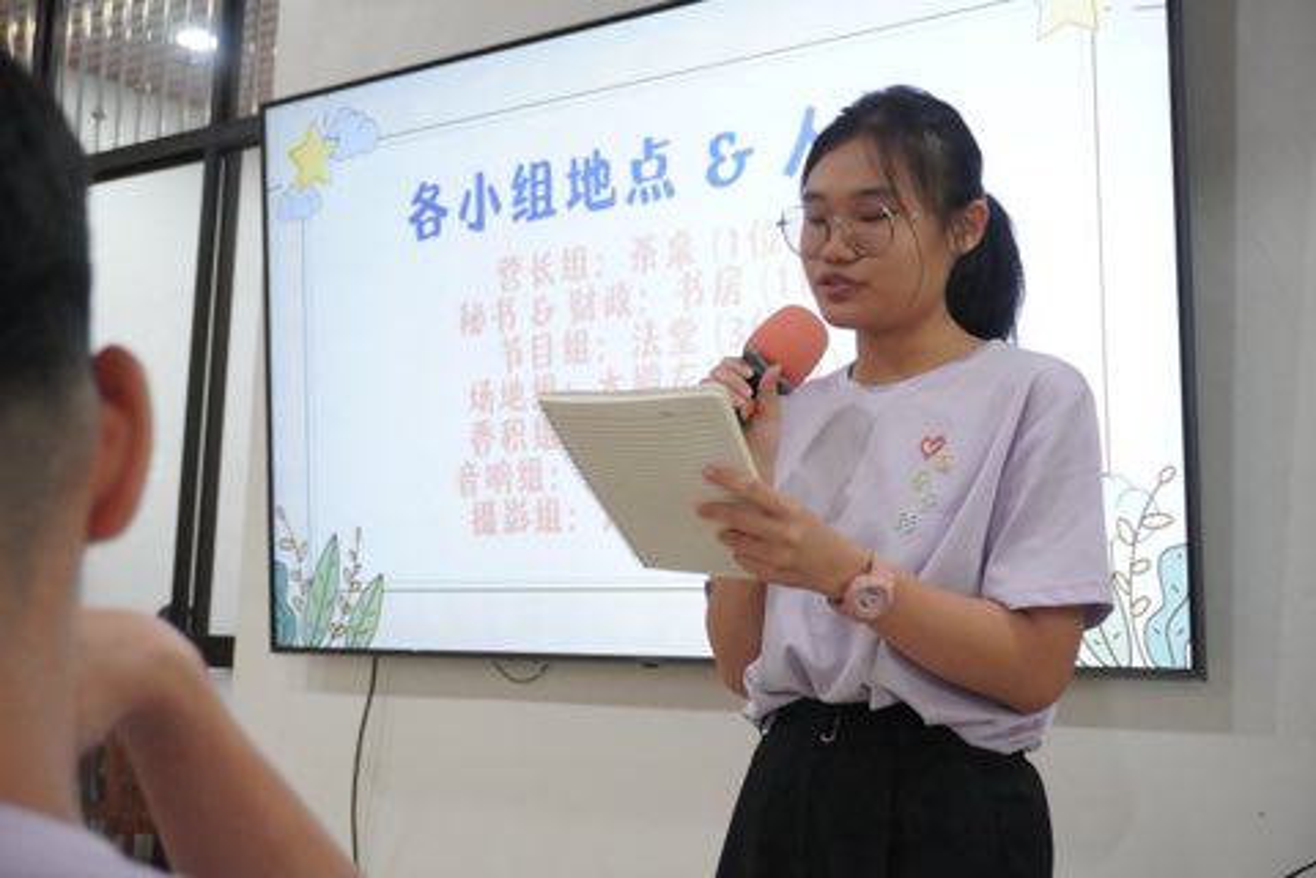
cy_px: 439
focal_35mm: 51
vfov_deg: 26.5
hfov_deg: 38.9
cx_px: 658
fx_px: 1864
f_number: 5
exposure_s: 1/160
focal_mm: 34
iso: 5000
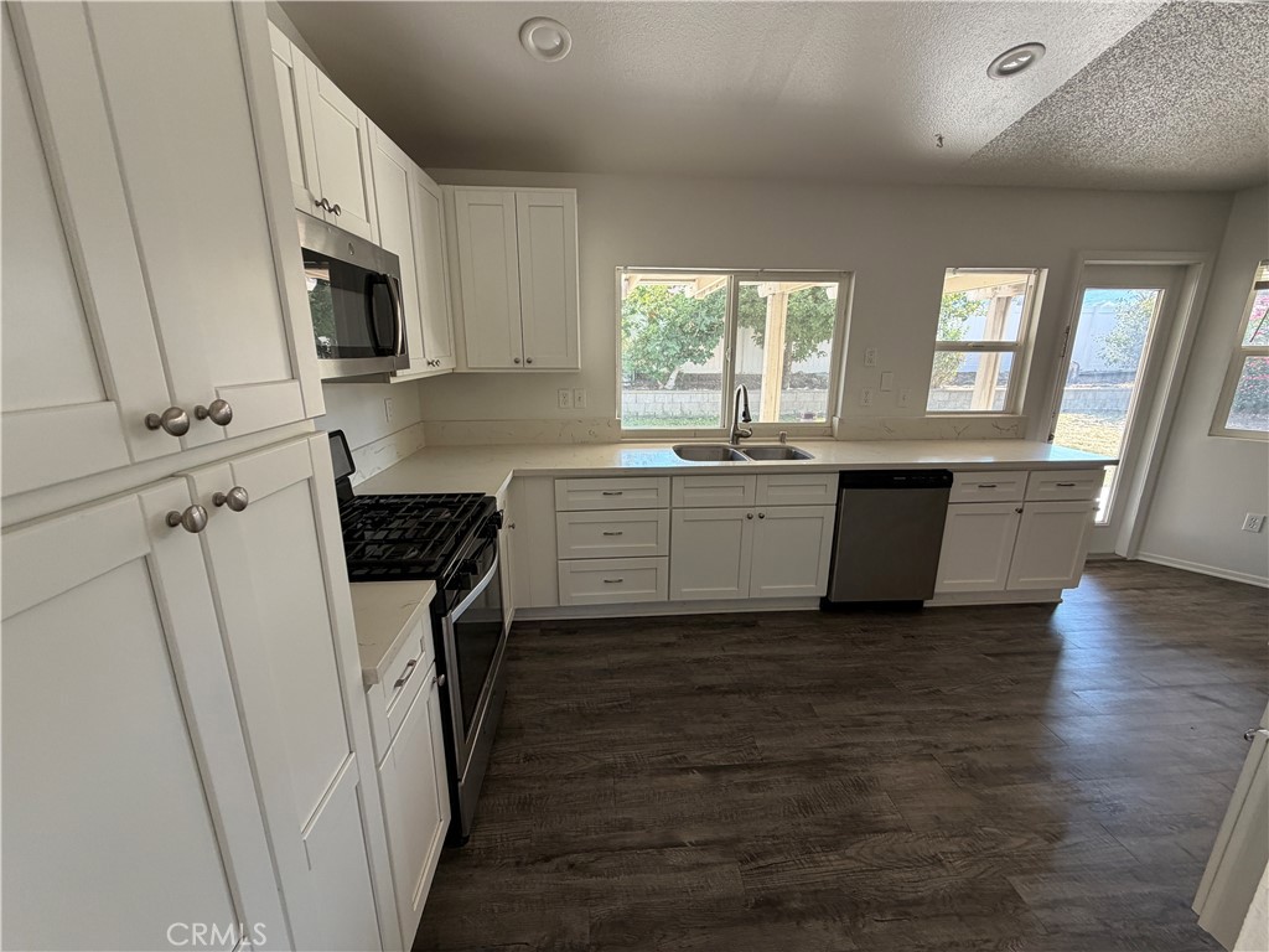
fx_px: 513
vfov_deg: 85.7
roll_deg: -0.1
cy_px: 476
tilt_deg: -13.1
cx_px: 634
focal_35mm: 14
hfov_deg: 102.1
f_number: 2.2
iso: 160
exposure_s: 1/121
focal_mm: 2.22
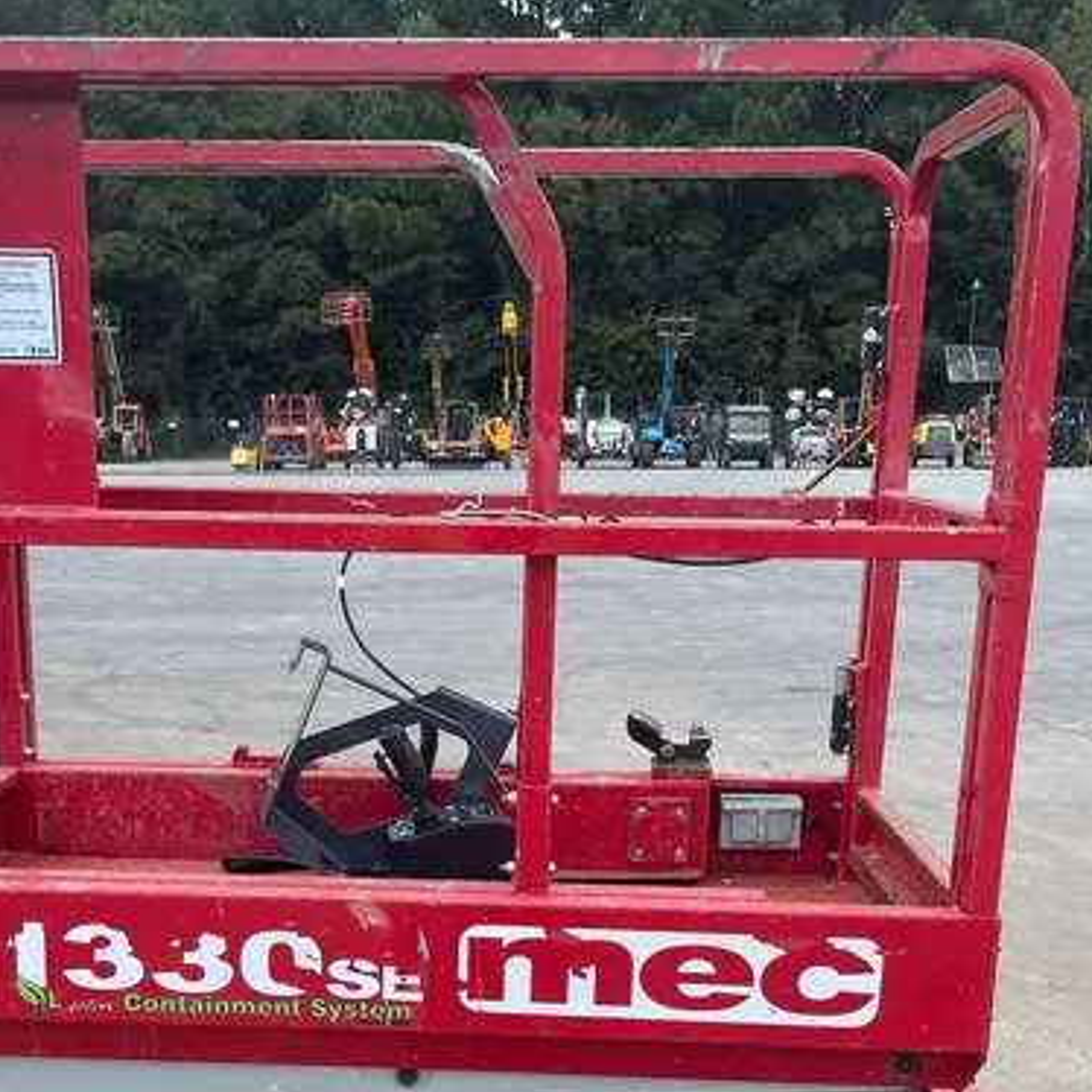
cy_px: 857
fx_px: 1606
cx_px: 426
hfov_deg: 37.4
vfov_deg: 36.4
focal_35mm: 45
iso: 50
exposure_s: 1/1186
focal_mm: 5.1
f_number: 1.6
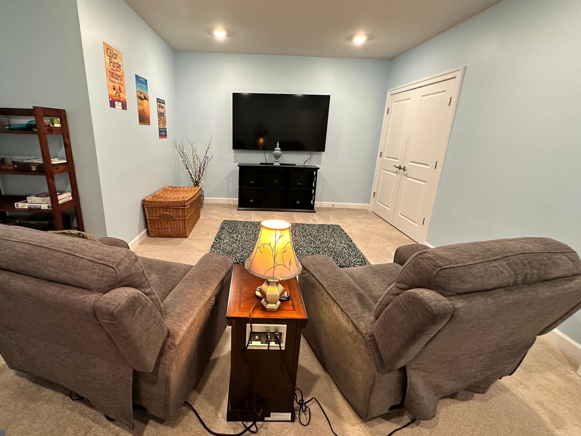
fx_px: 269
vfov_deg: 78.1
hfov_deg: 94.1
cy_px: 207
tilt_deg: -15.8
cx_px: 256
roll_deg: -2.0
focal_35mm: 16
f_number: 2.2
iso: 320
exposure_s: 1/60
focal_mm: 2.22
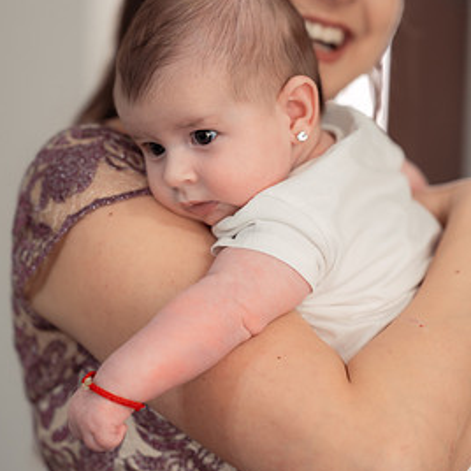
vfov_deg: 14.4
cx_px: 242
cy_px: 202
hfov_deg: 14.4
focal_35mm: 121
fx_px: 1863
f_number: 2.2
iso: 1600
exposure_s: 1/160
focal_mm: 85
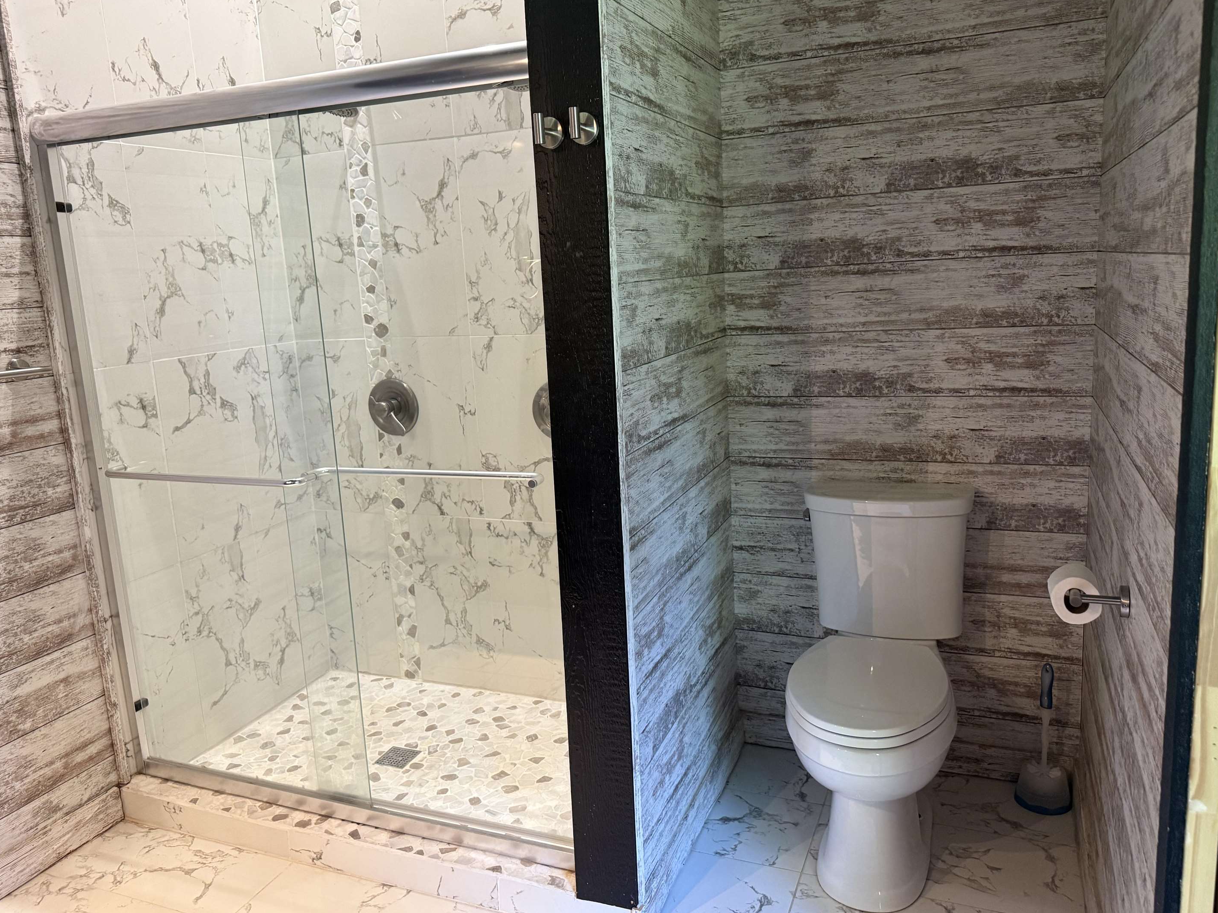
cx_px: 582
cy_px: 442
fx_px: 915
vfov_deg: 53.1
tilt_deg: -9.1
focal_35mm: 26
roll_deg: +2.3
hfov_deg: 67.3
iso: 320
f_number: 1.78
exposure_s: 1/60
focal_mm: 6.76
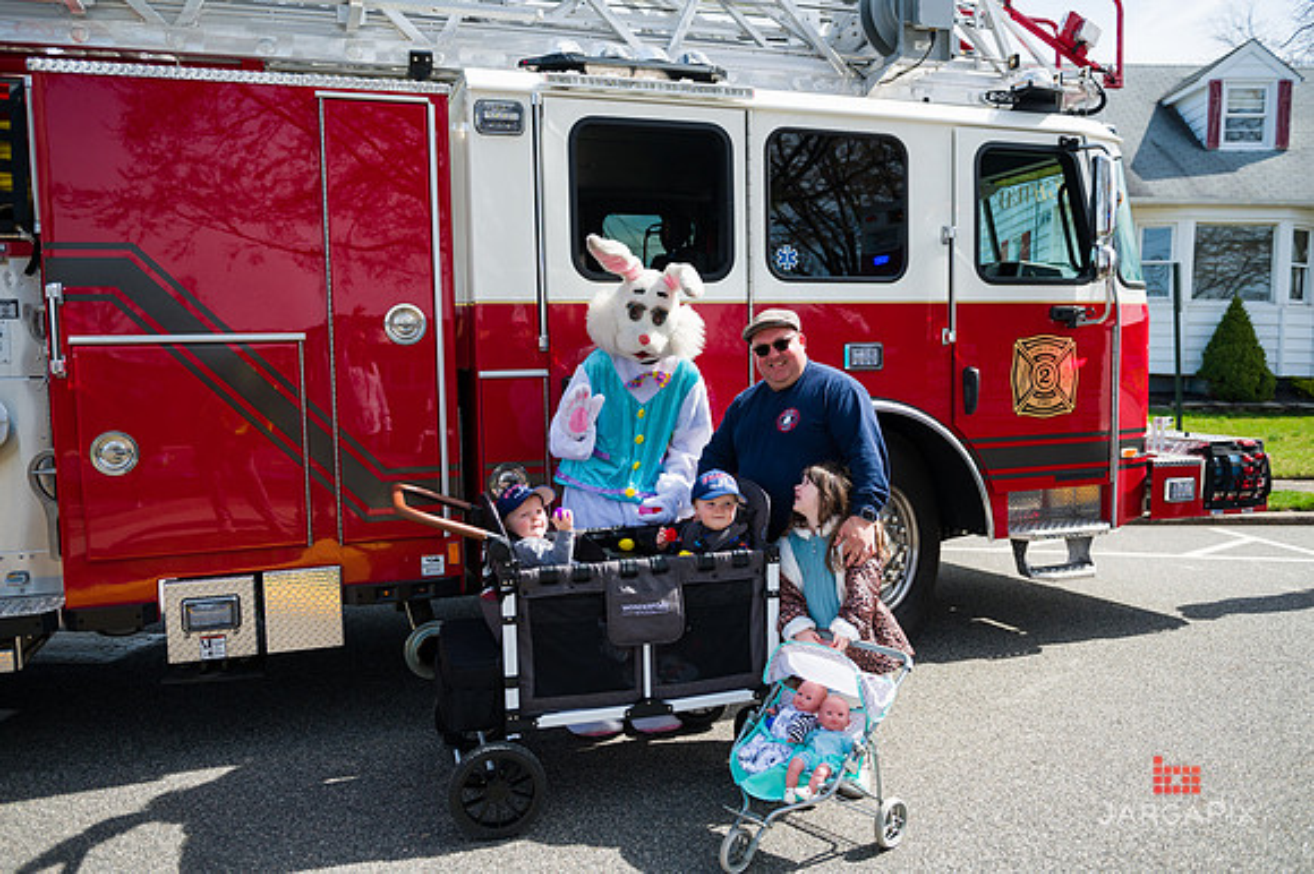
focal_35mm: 28
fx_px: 1021
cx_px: 657
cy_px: 437
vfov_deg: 46.4
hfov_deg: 65.5
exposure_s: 1/3200
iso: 200
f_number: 4
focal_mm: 28
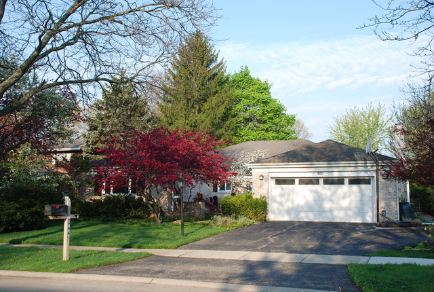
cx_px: 217
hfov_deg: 49.4
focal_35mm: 39
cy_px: 146
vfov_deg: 34.4
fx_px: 471
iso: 100
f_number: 5.6
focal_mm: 26
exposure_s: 1/125
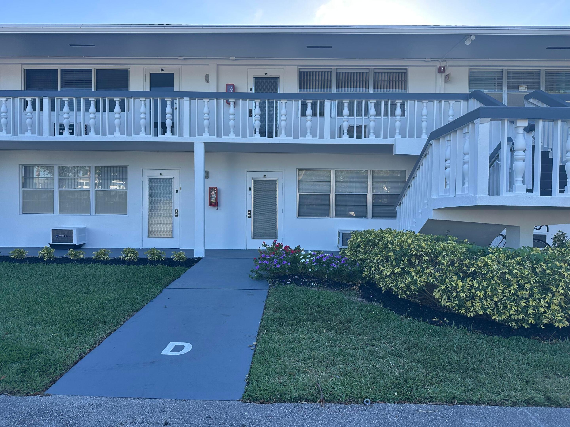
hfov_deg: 71.6
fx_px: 395
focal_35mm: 24
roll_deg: -0.9
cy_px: 214
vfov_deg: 56.8
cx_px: 285
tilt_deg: -0.7
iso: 80
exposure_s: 1/864
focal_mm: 6.86
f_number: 1.78
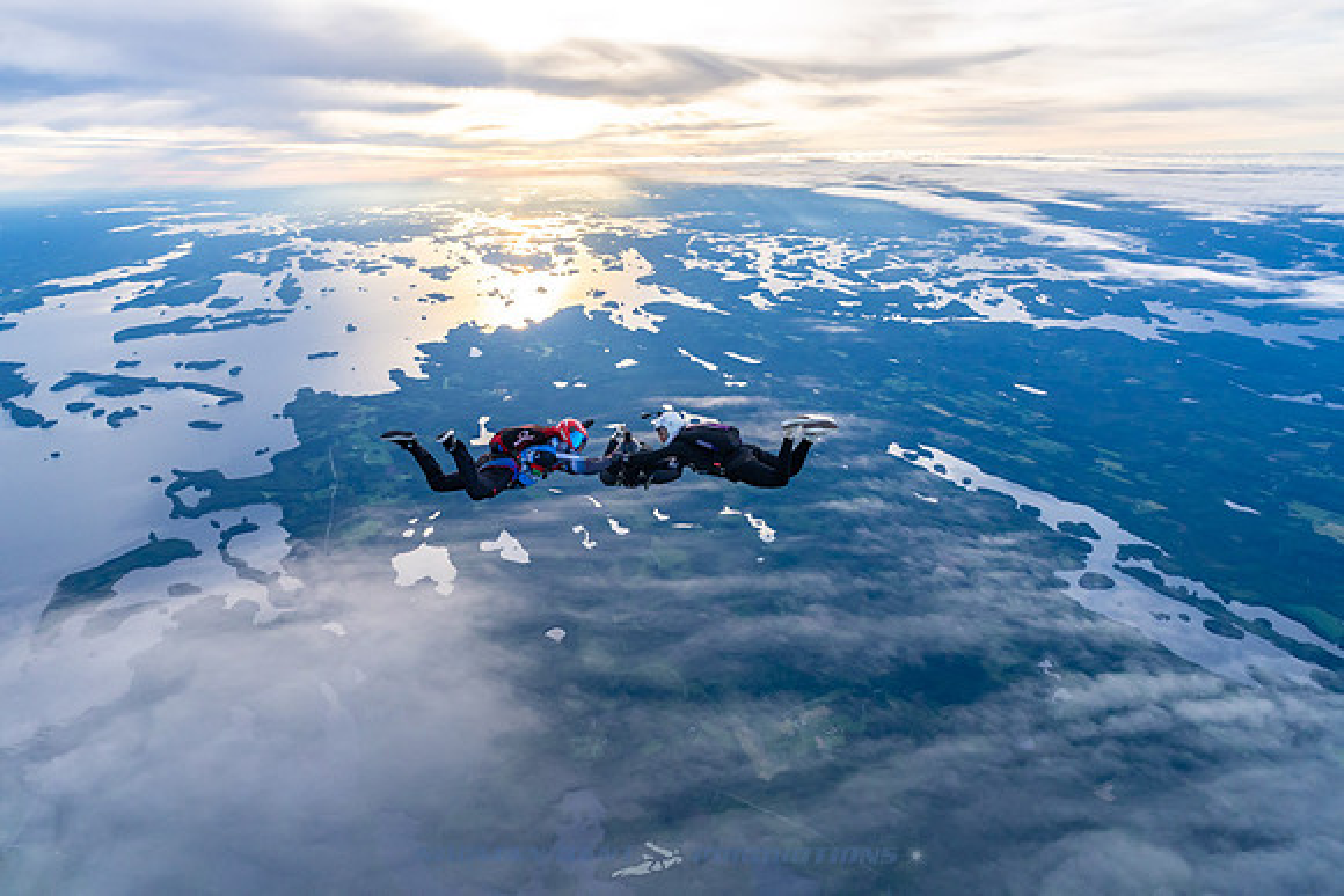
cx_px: 672
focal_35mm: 27
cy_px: 448
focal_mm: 27
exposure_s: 1/1600
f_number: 7.1
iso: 1600
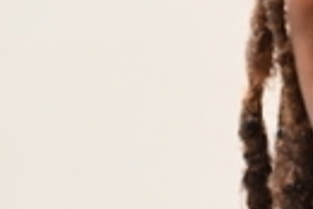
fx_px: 4456
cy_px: 370
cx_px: 520
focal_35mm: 512
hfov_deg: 4.0
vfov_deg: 2.7
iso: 3600
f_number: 4
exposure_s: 1/60
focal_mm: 65
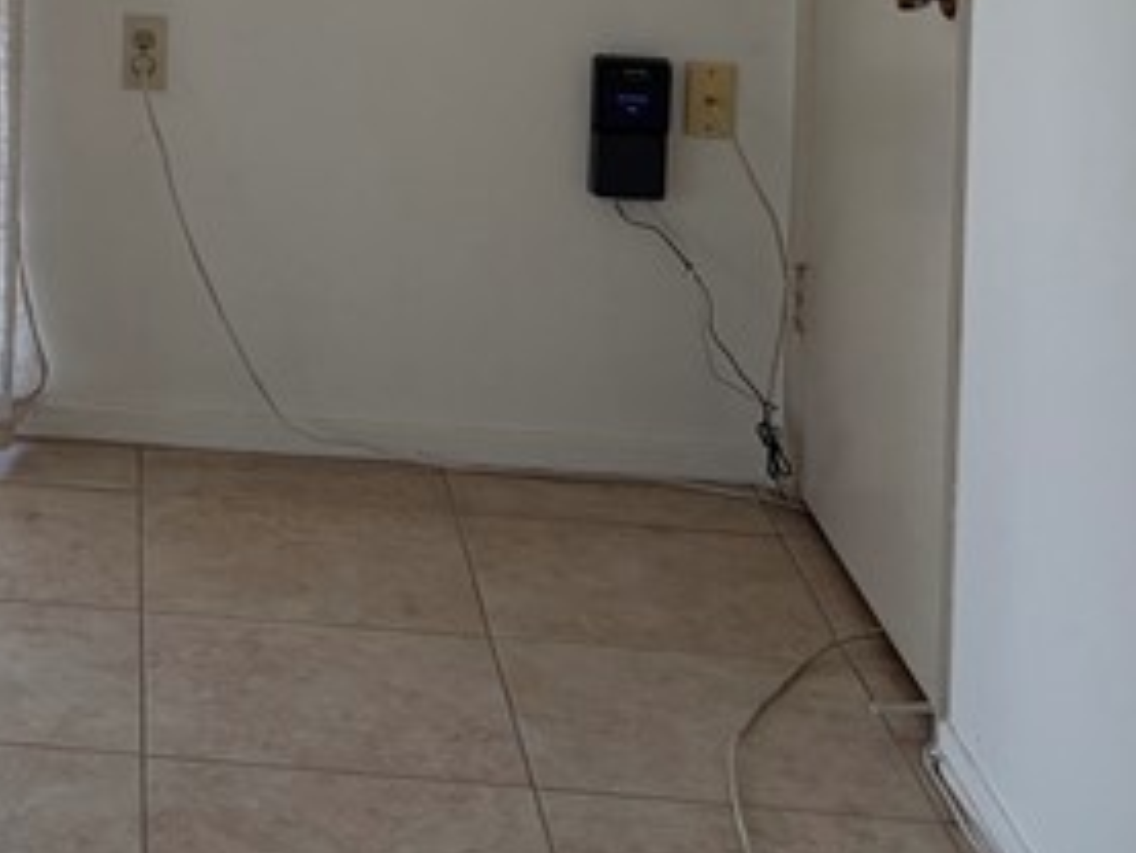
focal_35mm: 96
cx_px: -365
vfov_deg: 14.2
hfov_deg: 18.9
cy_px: -500
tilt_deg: -2.3
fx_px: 3152
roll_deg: -0.5
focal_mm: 5.96
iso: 40
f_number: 1.6
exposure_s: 1/160
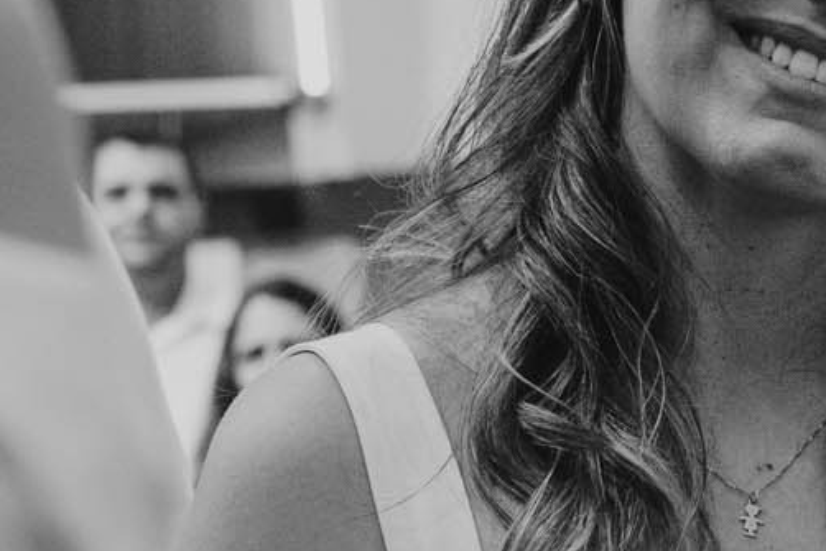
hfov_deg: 11.8
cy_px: 219
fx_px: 3970
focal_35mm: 173
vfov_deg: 7.9
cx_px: 828
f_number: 4
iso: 800
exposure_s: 1/250
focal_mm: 35
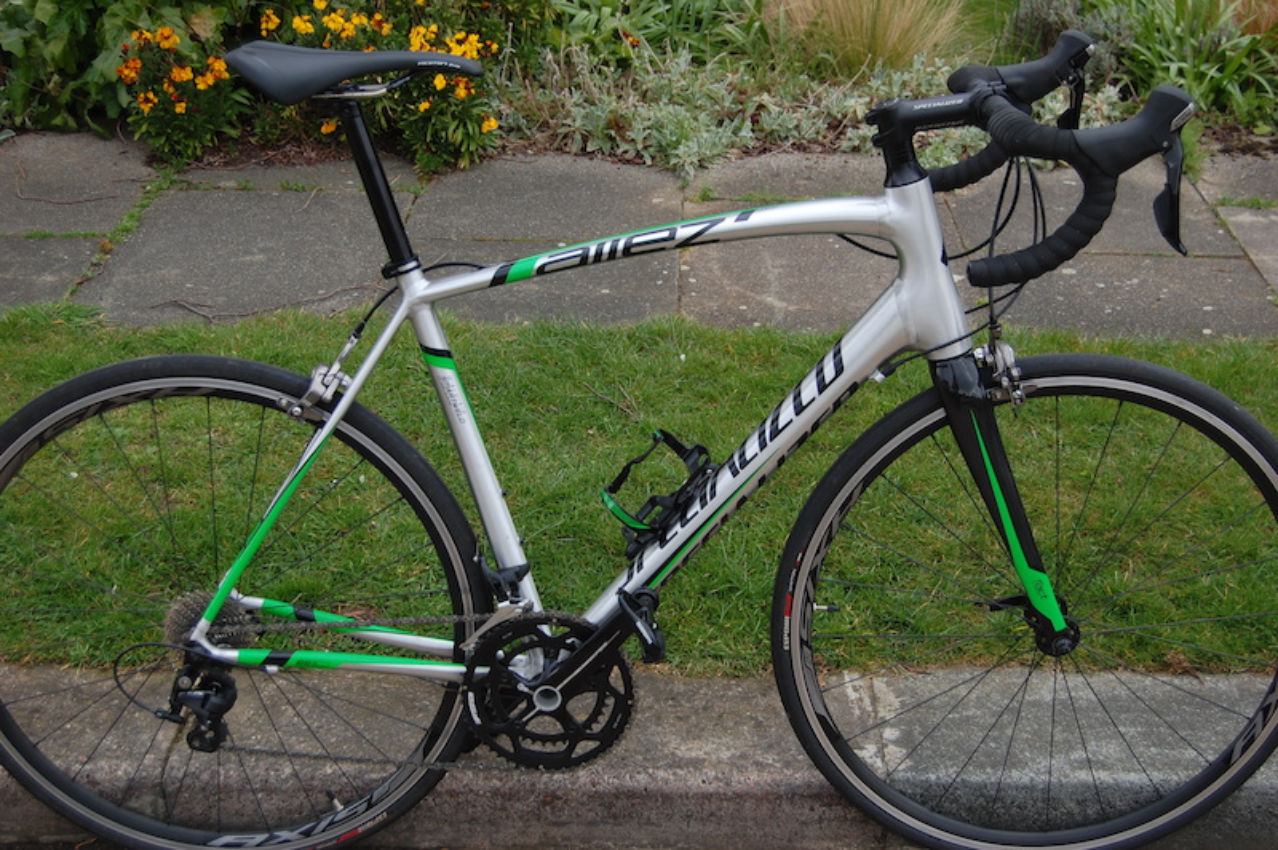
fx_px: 1703
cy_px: 425
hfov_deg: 41.1
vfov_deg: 28.0
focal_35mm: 48
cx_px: 639
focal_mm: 32
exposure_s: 1/160
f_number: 5
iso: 200
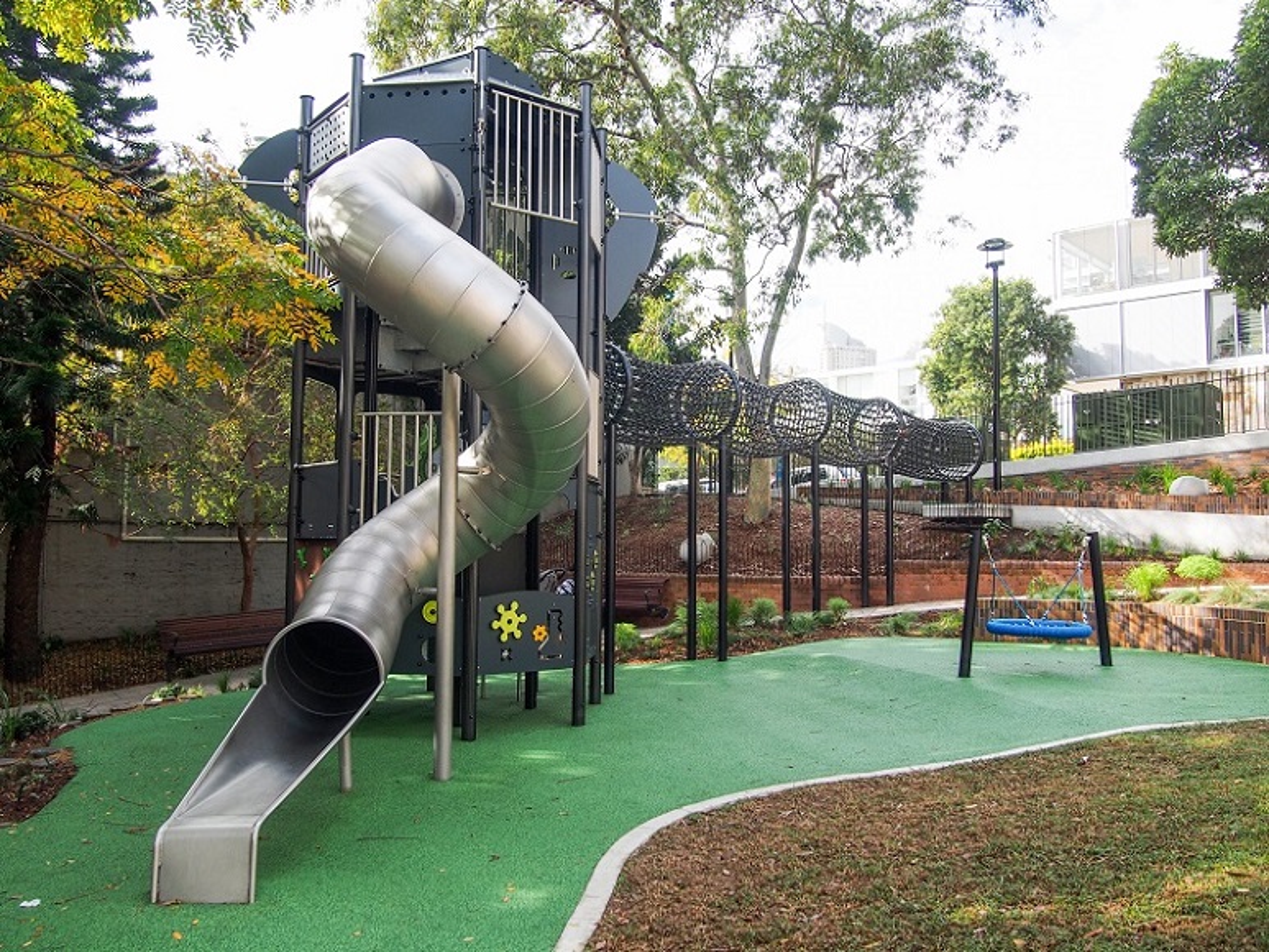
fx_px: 1027
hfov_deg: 63.4
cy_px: 476
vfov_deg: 49.8
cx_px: 634
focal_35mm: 28
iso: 200
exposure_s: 1/80
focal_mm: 14
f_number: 4
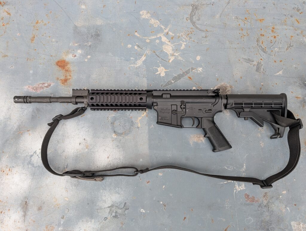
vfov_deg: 56.9
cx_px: 153
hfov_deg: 71.5
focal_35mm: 24
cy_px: 116
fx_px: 212
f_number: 1.68
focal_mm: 6.9
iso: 37
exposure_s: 1/301
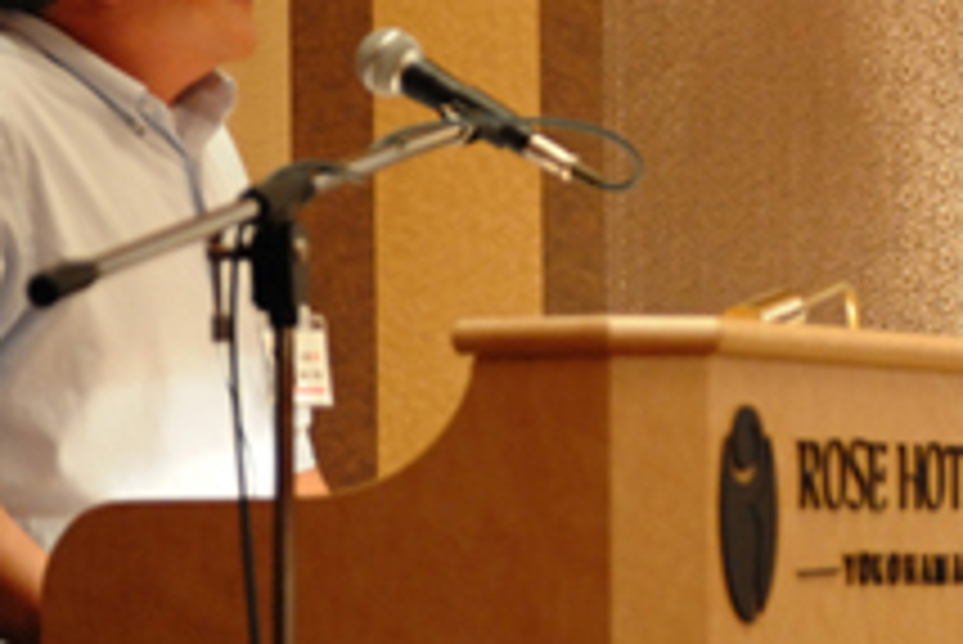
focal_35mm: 209
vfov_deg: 6.6
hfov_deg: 9.8
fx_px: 5594
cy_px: 311
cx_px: 896
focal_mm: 70
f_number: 2.8
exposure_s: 1/125
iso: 4000
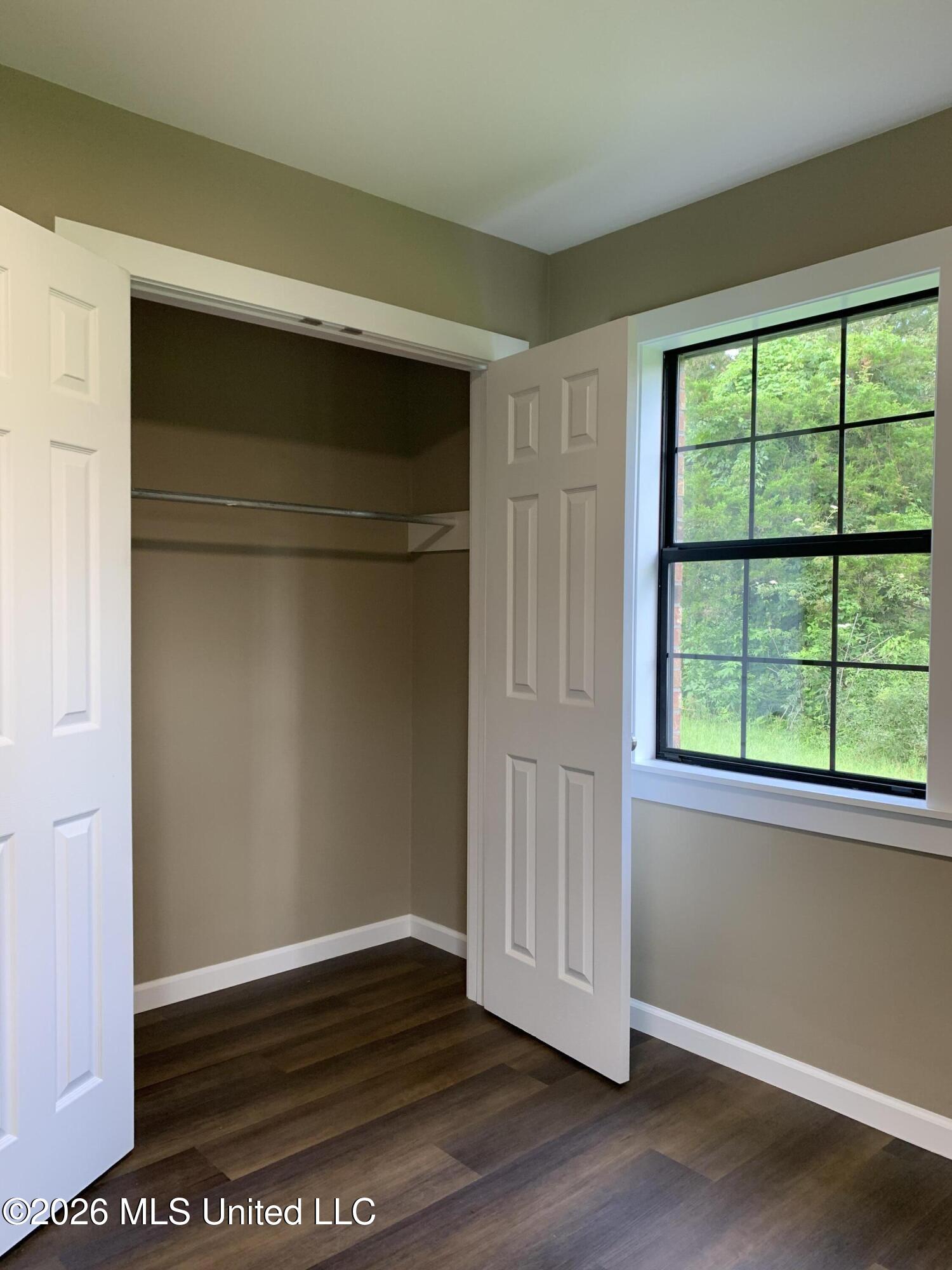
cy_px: 635
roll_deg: -0.4
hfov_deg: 53.1
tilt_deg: -2.1
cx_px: 476
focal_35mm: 26
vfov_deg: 67.3
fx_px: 953
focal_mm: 4.25
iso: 80
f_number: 1.8
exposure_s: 1/60
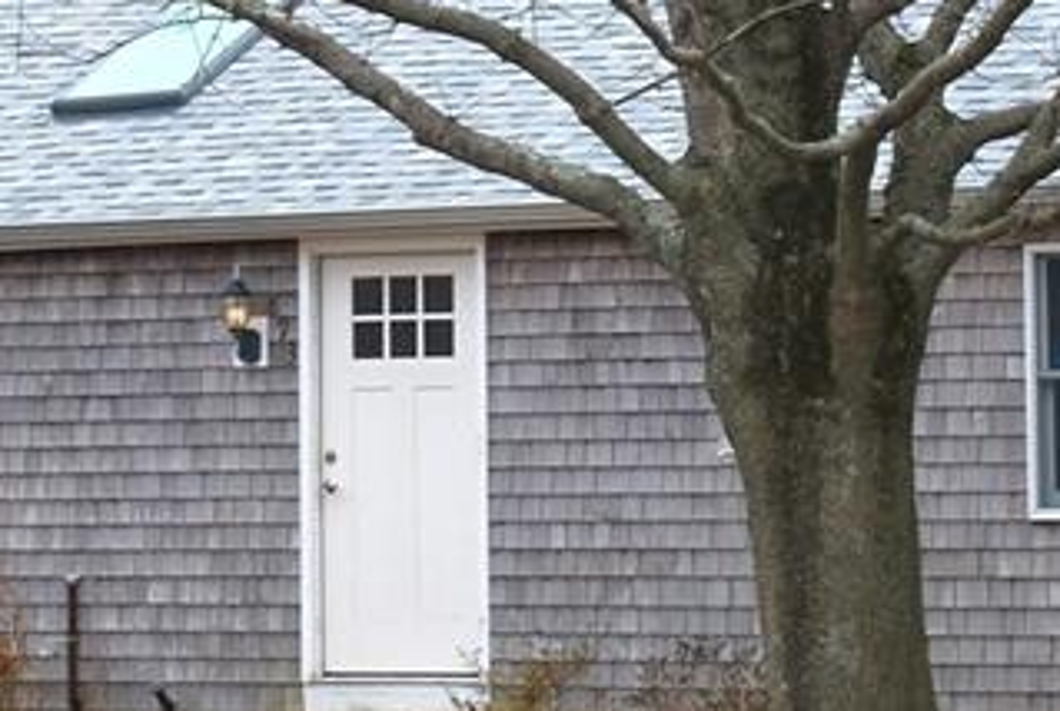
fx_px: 5959
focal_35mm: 202
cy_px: 75
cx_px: 292
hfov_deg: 10.1
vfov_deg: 6.8
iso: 100
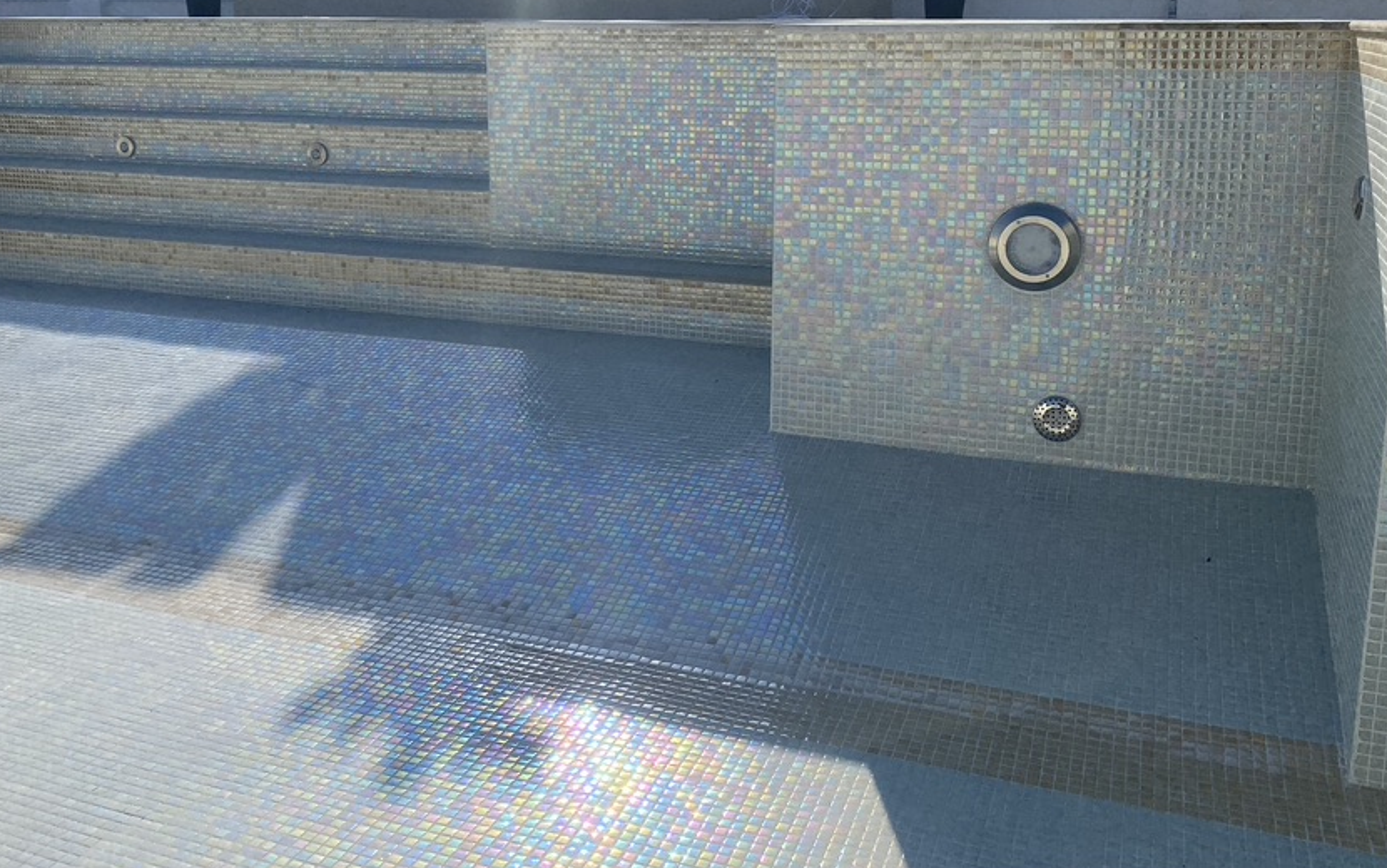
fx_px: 1285
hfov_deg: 56.7
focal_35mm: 34
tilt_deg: -9.2
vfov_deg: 36.5
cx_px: 650
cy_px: 232
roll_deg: -0.5
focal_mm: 4.25
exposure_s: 1/6410
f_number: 1.8
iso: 32
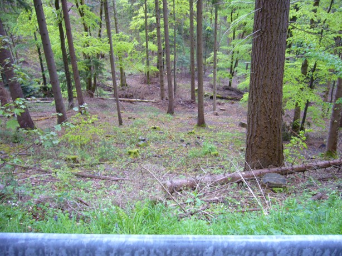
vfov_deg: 40.7
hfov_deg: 52.6
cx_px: 171
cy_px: 128
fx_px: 346
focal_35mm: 35
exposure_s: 1/50
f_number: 2.8
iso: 100
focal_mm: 5.8
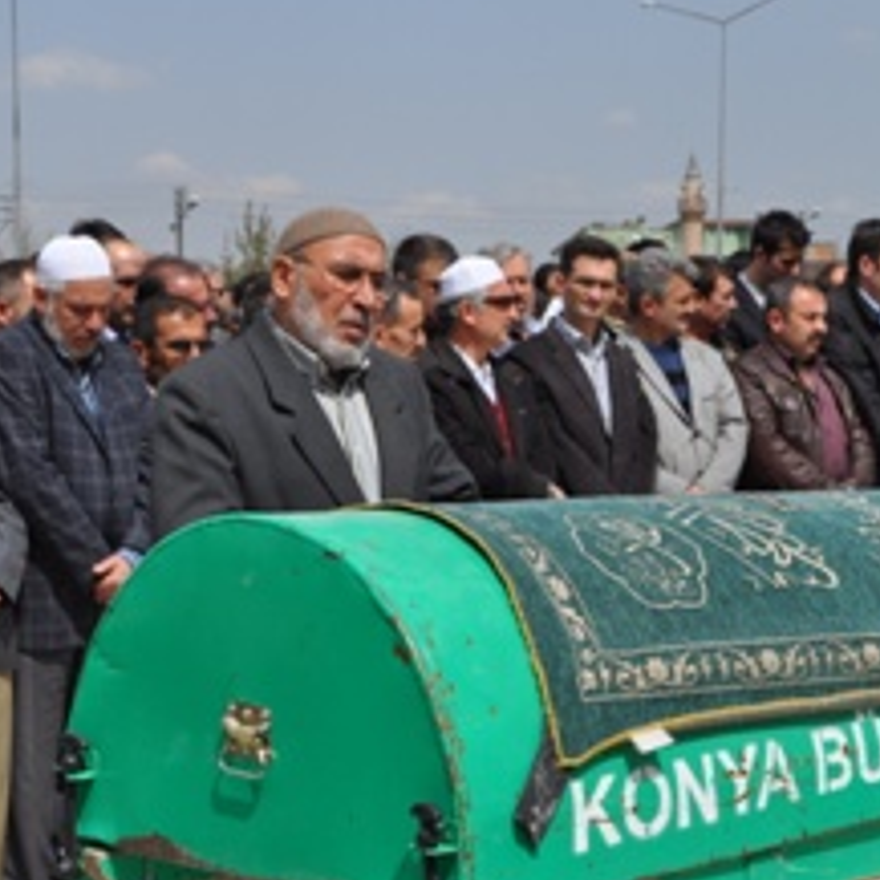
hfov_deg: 20.5
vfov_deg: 20.6
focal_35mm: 84
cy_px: 499
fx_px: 2416
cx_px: 629
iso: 200
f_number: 10
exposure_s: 1/400
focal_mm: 32
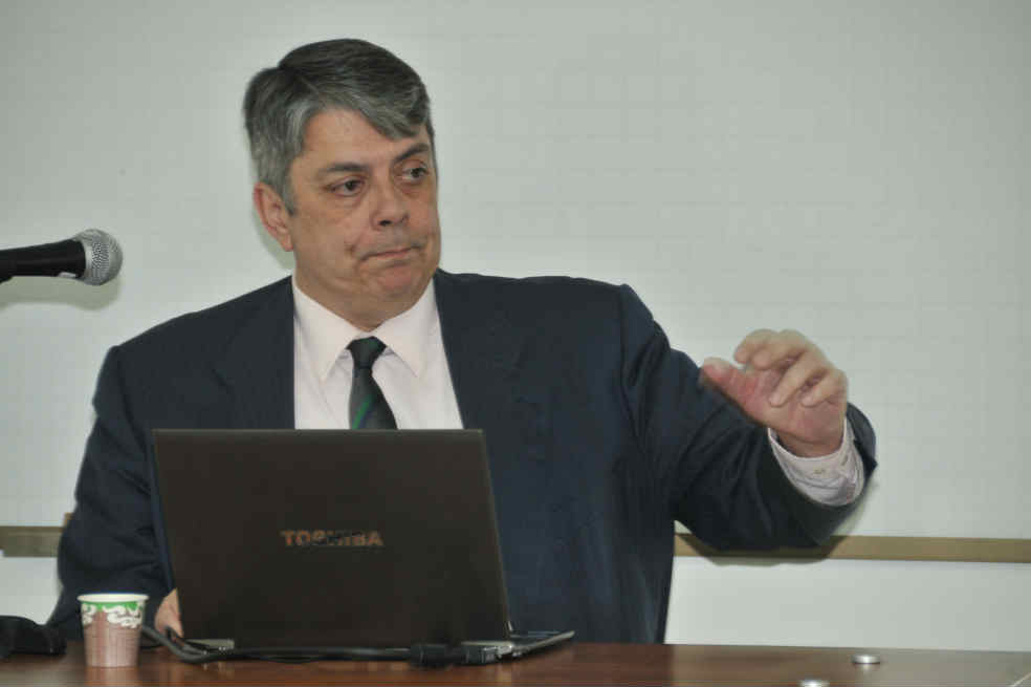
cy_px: 344
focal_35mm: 255
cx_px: 516
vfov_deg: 5.4
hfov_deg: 8.1
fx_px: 7299
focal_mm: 170
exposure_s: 1/60
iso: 400
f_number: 5.6
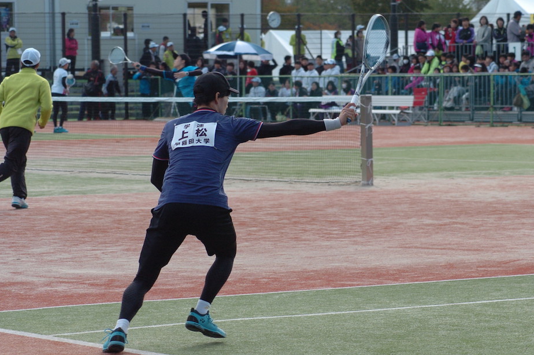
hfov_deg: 12.1
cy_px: 188
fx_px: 2527
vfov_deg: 8.0
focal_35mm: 171
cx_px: 284
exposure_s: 1/500
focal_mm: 105
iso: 400
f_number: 6.7
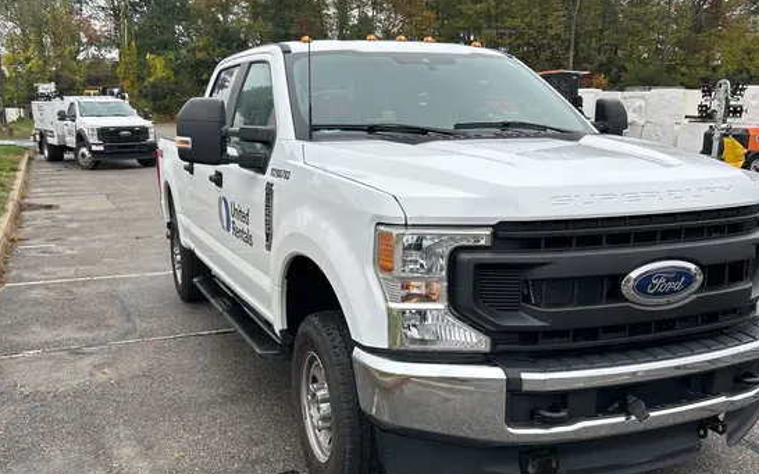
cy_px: 301
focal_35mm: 37
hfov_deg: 52.8
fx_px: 765
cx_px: 378
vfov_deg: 34.2
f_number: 1.5
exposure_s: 1/982
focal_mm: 5.7
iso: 50
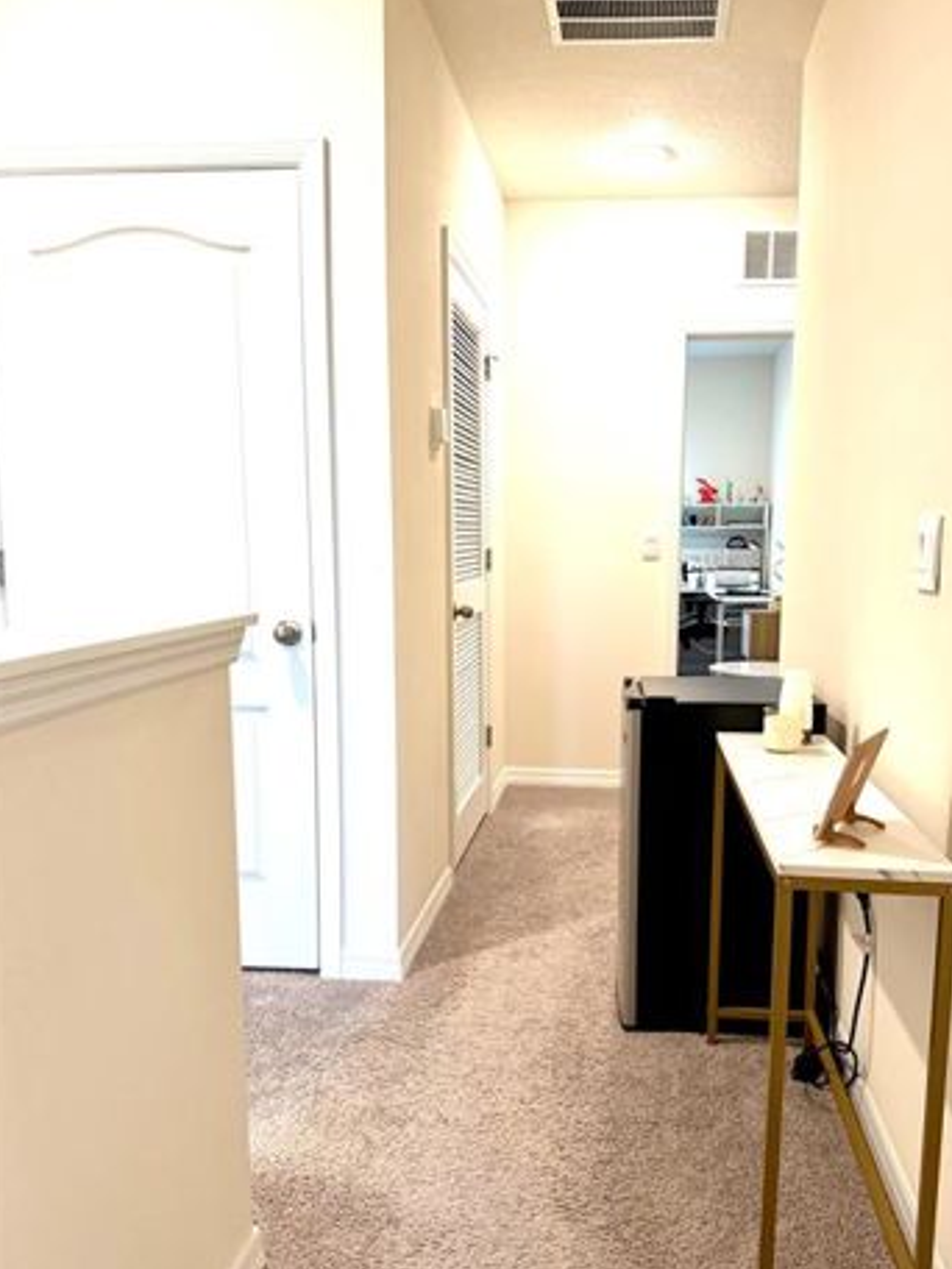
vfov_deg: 63.4
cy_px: 682
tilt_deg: -8.6
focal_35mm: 28
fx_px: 1027
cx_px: 539
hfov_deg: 49.6
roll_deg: -0.3
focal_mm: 6.76
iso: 125
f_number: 1.78
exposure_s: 1/60
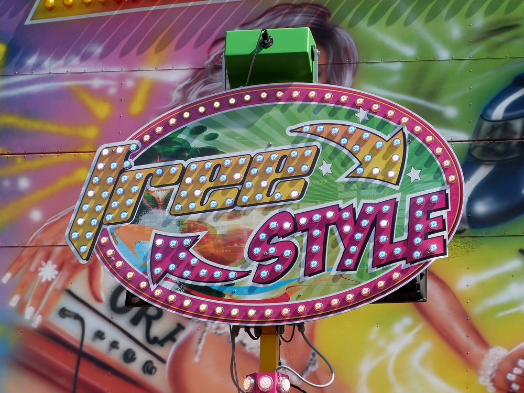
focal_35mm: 164
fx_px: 2483
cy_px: 196
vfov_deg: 9.1
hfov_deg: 12.0
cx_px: 262
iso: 100
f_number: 5.6
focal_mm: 29.5
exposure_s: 1/320
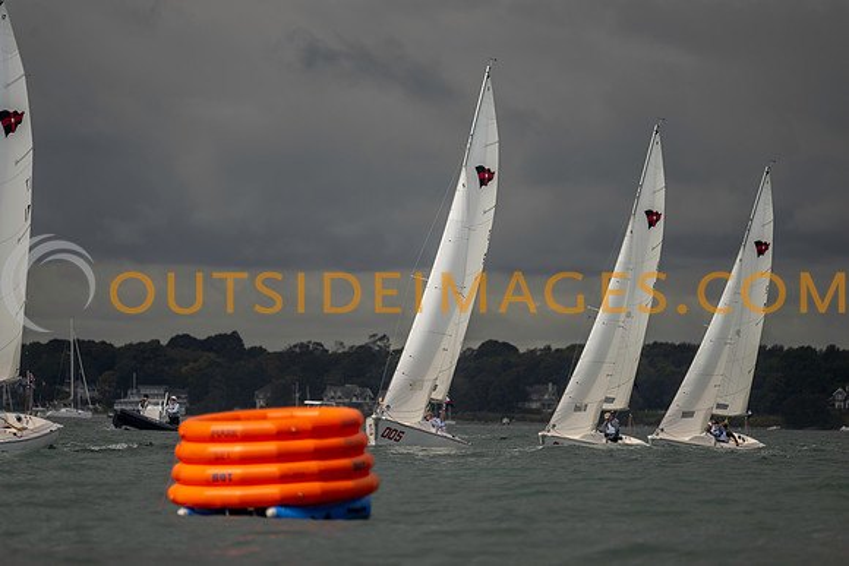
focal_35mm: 302
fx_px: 7115
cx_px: 424
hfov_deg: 6.8
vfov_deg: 4.6
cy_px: 283
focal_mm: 300
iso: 50
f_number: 4
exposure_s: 1/800
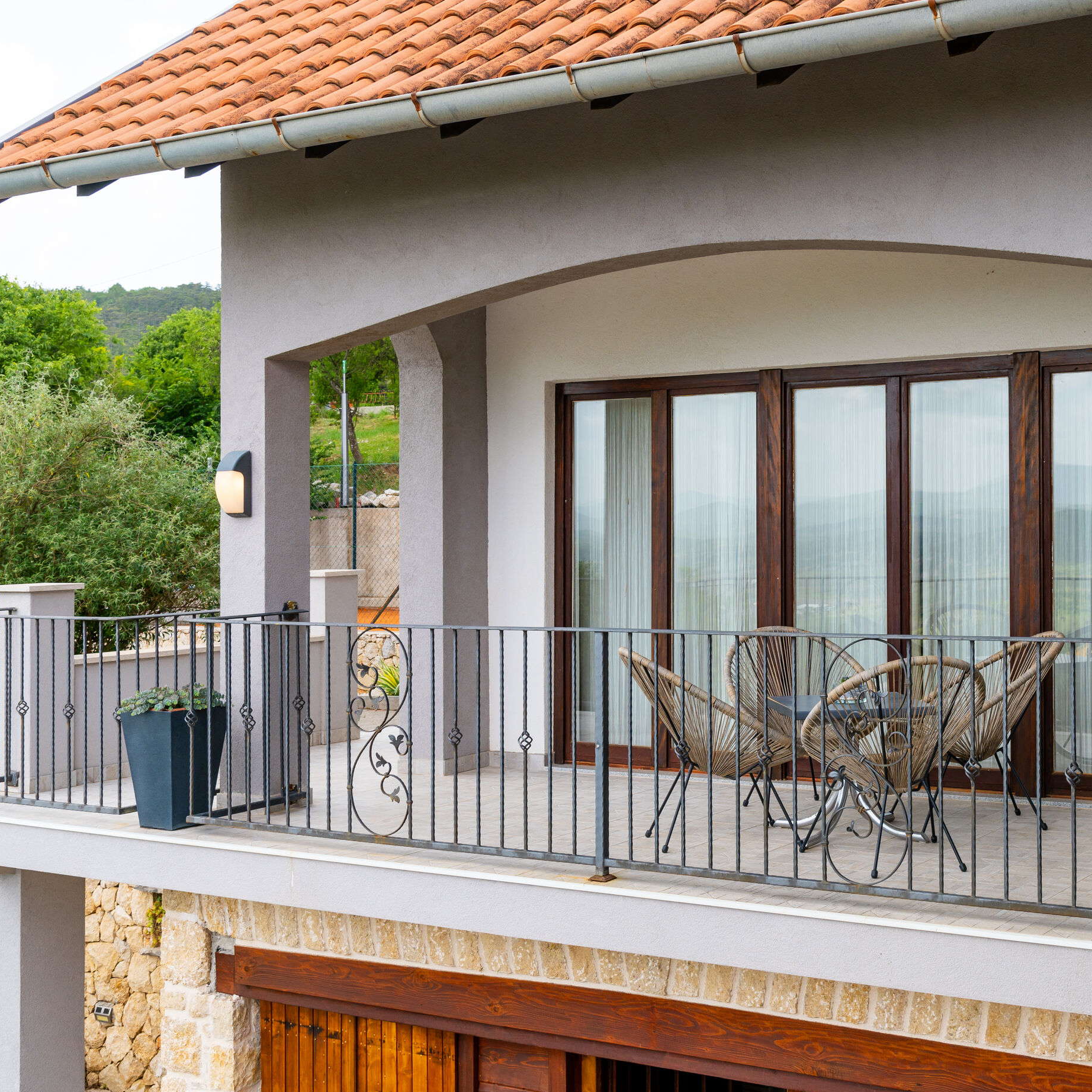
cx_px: 721
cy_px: 547
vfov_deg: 34.7
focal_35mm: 49
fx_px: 1749
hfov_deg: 34.4
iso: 100
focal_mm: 38
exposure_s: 1/160
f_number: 10
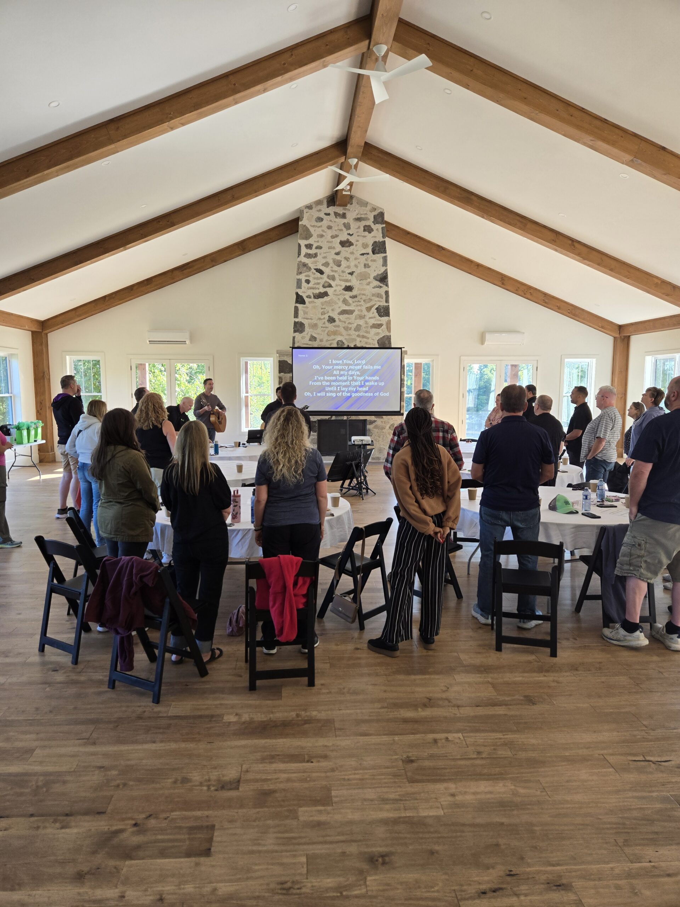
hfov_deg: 58.9
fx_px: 602
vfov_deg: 73.9
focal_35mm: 23
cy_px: 454
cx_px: 340
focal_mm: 5.4
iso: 100
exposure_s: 1/180
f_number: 1.8
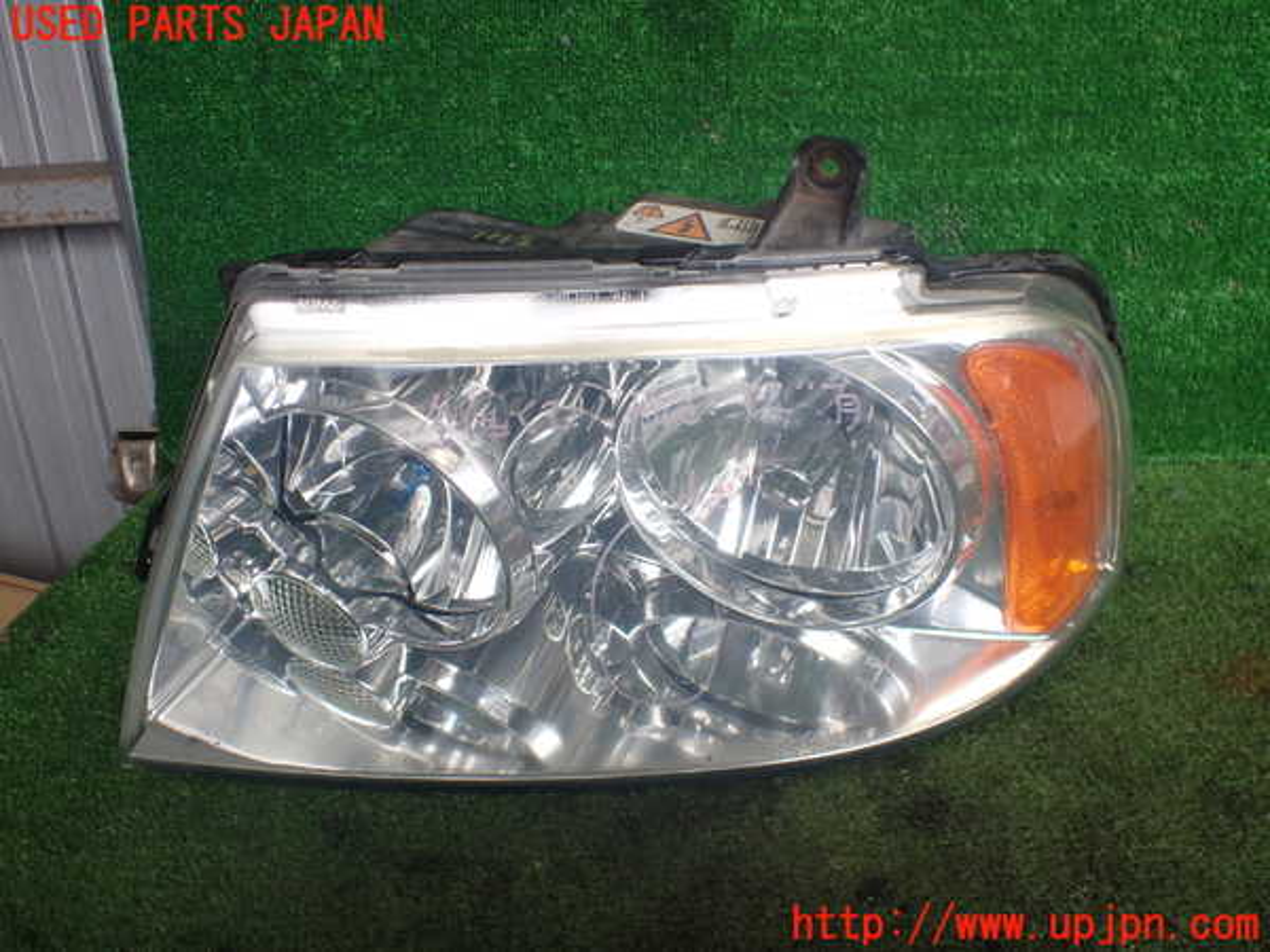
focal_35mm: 30
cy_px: 476
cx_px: 635
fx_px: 1101
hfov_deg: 60.0
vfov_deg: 46.8
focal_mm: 5.4
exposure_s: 1/125
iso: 200
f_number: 2.3
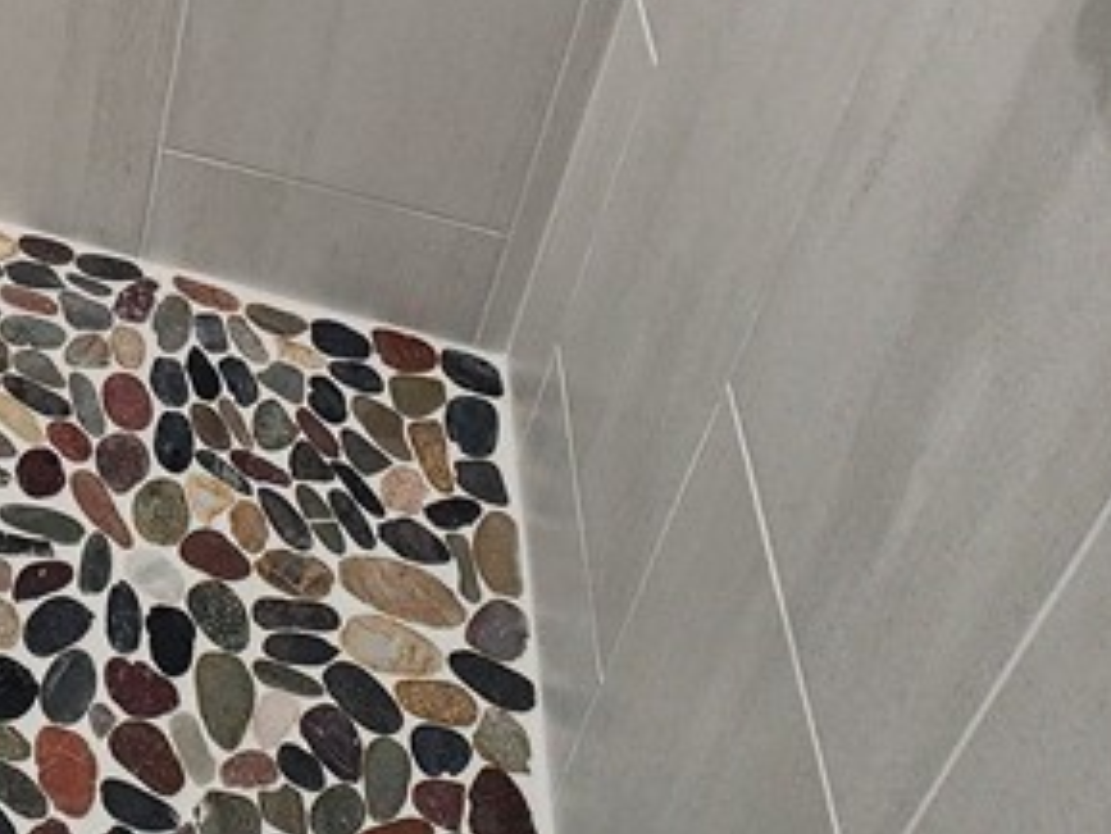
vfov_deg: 25.6
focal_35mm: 46
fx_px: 1477
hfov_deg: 30.9
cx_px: -377
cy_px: -331
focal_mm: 2.2
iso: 125
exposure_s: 1/60
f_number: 2.2
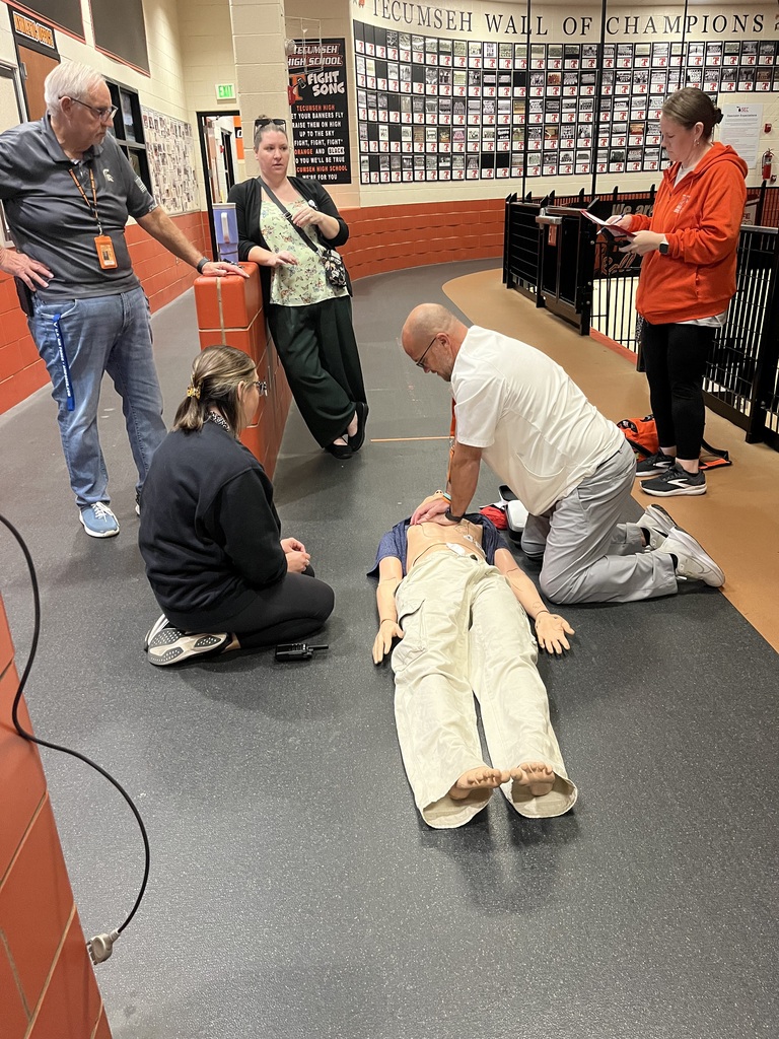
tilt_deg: -22.7
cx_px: 390
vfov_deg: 67.3
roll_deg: +2.5
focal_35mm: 26
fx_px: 780
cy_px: 520
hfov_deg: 53.1
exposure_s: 1/60
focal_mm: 5.1
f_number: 1.6
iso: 320
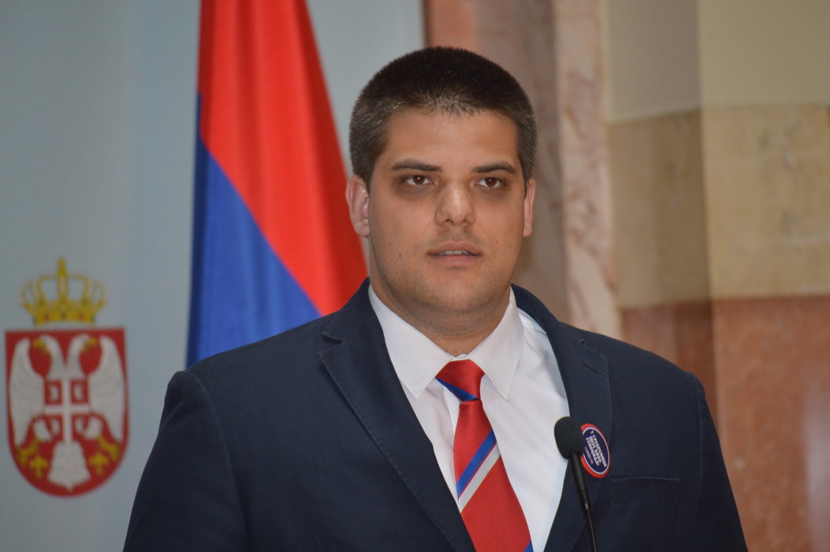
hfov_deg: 11.0
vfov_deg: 7.3
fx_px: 4319
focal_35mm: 188
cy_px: 276
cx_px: 415
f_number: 4.8
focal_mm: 125
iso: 640
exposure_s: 1/60
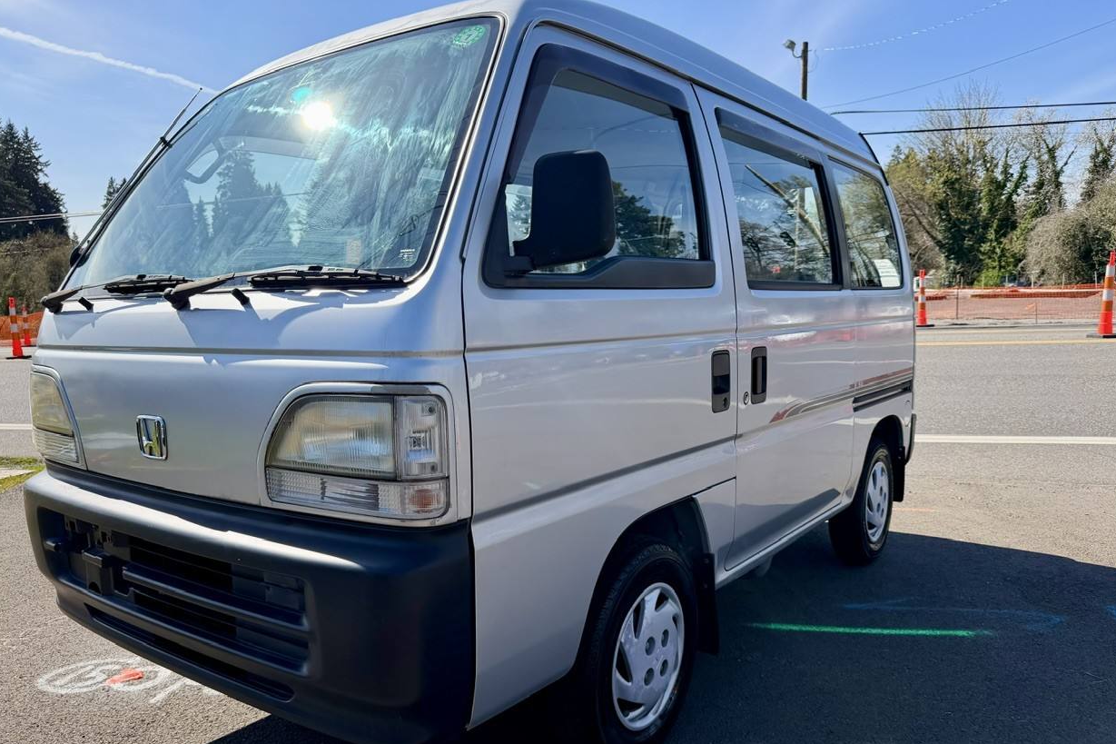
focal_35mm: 26
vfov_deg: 49.5
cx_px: 548
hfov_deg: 69.4
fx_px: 806
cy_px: 406
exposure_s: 1/3584
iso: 100
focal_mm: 6.76
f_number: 1.78
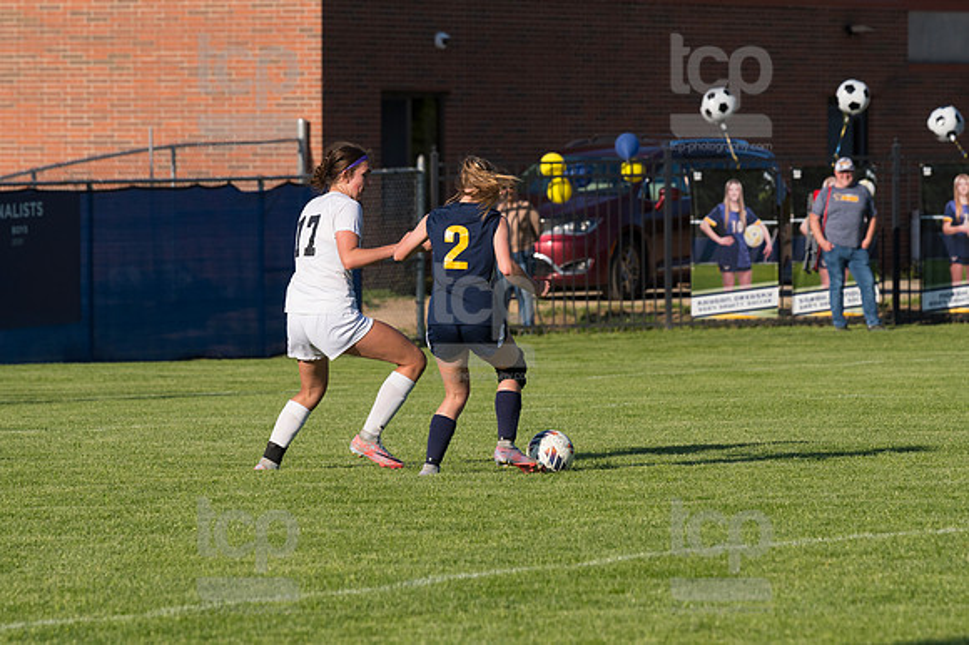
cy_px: 322
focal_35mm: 292
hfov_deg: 7.1
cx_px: 484
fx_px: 7855
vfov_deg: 4.7
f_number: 5.6
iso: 250
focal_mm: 195
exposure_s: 1/1600
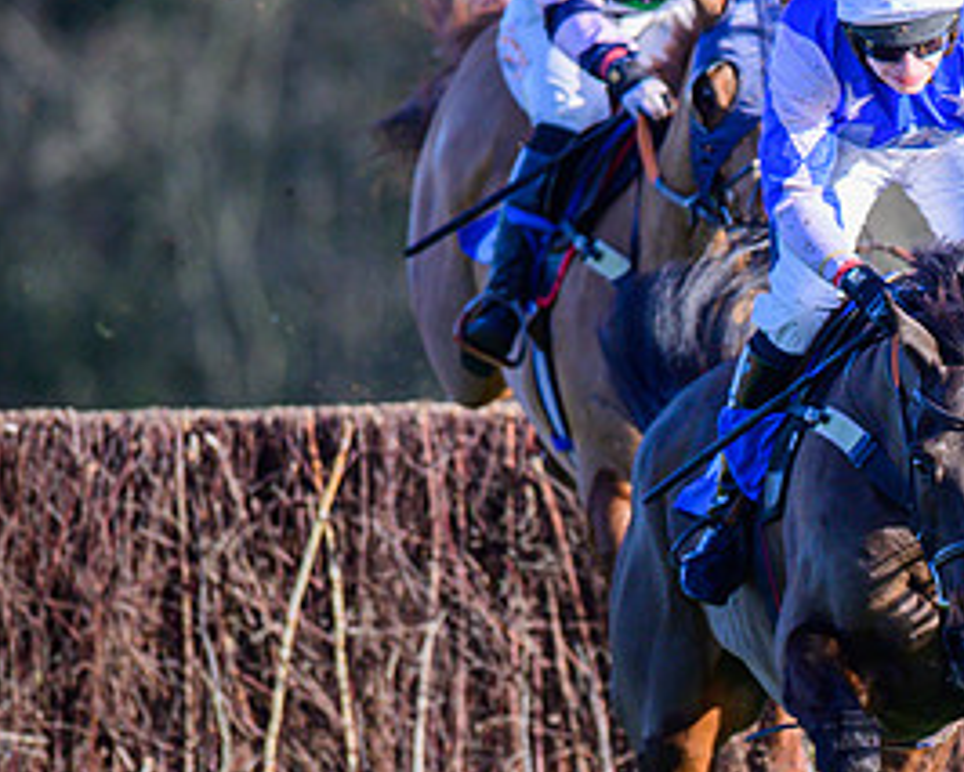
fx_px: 32651
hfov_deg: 1.7
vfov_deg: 1.4
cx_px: 1390
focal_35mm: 1144
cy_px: 416
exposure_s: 1/2000
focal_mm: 400
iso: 400
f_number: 5
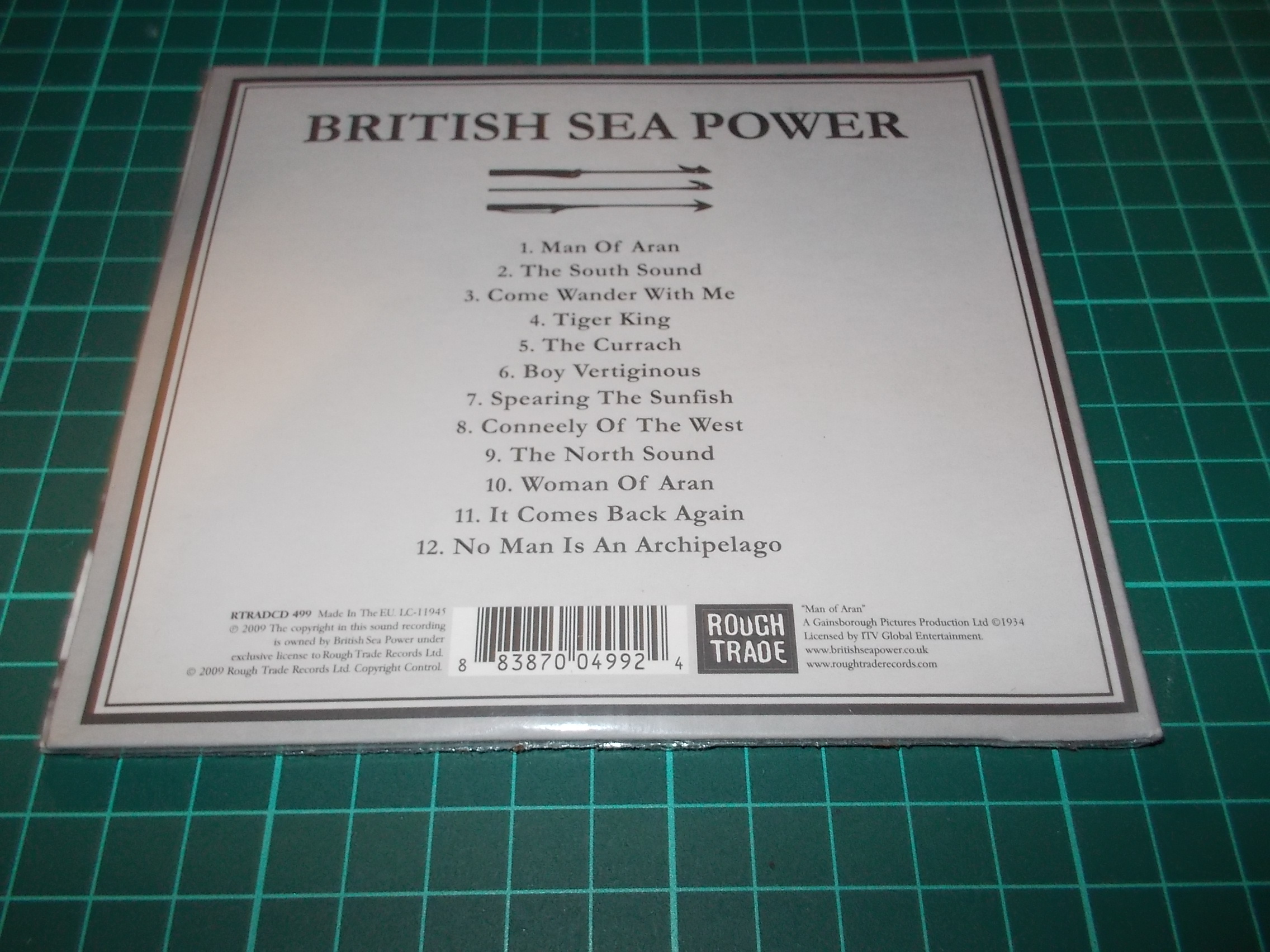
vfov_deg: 48.2
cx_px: 635
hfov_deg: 61.7
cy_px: 476
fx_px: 1064
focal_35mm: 29
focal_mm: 4.1
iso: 200
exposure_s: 1/30
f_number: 3.3
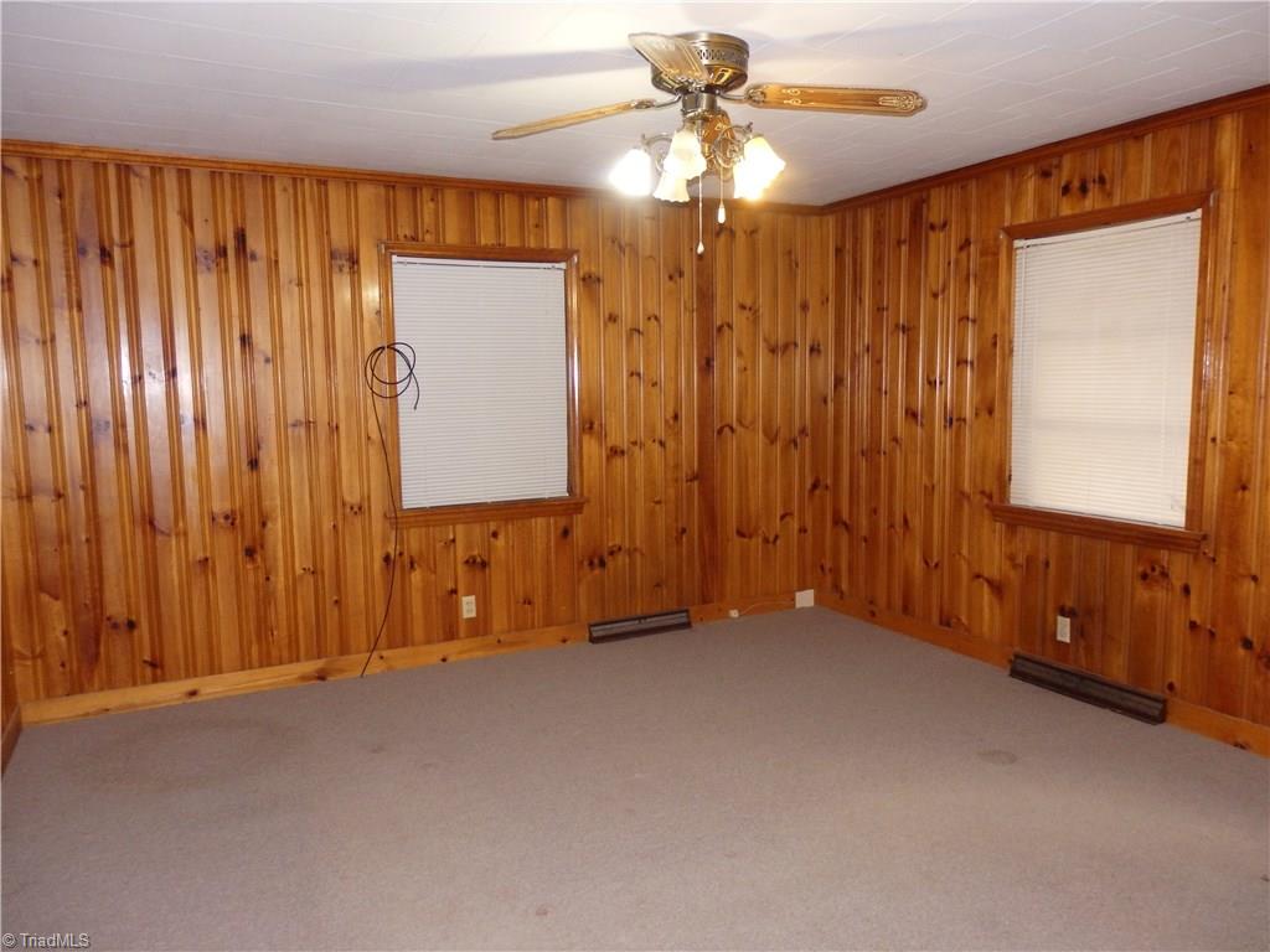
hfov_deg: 69.4
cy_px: 476
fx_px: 917
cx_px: 635
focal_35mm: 25
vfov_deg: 54.9
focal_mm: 4.5
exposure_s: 1/30
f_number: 3
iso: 400
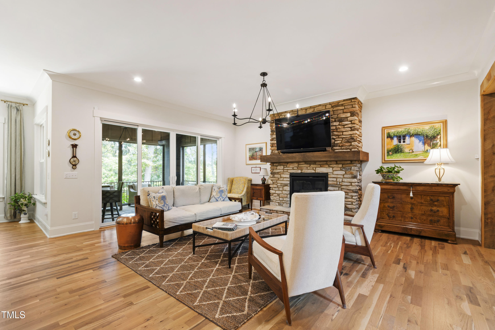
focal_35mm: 15
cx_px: 248
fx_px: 206
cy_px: 165
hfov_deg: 100.4
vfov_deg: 77.3
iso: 100
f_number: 8
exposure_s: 1/1.25
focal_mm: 10
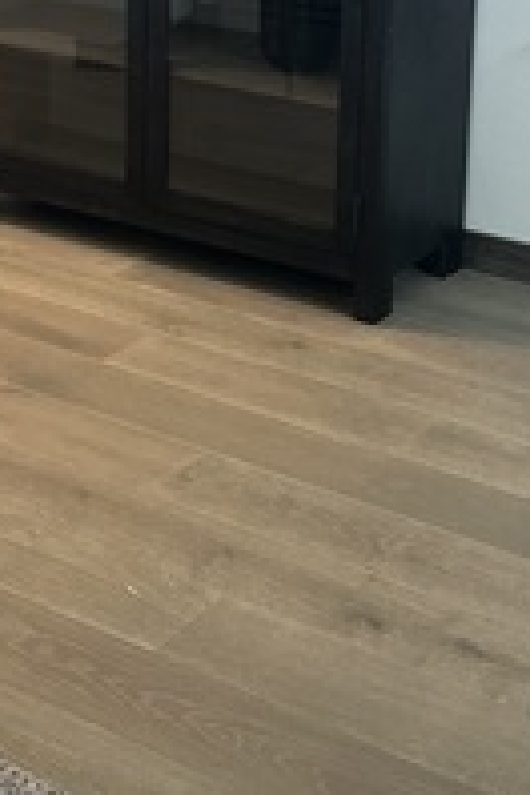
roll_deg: +0.2
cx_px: 145
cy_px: 50
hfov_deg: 16.2
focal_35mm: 84
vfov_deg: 23.4
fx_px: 1855
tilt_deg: -12.8
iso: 250
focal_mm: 6.86
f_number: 1.78
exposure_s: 1/60
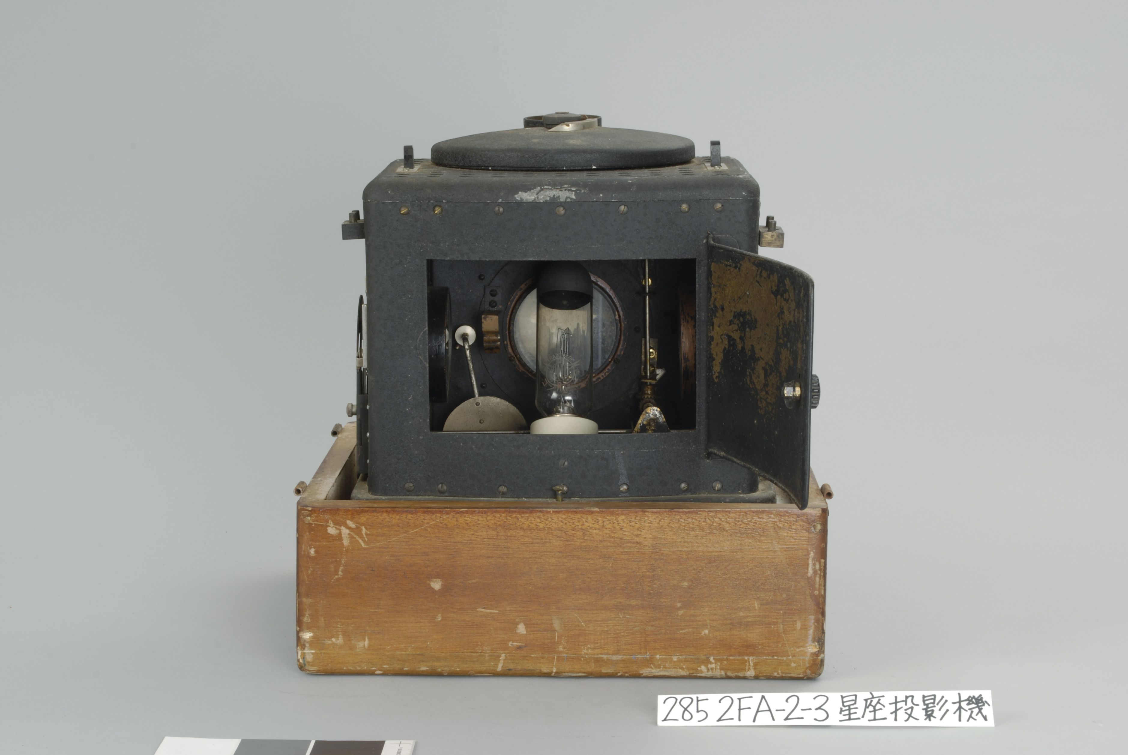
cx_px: 564
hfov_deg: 26.0
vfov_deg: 17.5
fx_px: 2447
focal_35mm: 78
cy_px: 378
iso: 100
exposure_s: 1/125
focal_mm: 52
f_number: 20
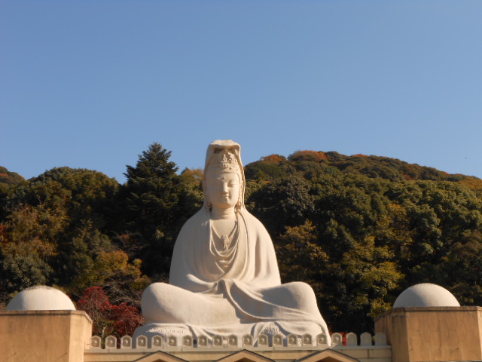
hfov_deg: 34.3
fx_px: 780
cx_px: 241
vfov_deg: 26.1
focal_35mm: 56
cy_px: 181
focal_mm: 10
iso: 80
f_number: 5.2
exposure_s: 1/400
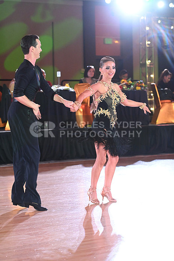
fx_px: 797
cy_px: 130
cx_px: 87
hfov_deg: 12.5
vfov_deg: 18.6
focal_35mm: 110
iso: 5000
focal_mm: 110
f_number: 4.5
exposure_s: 1/400
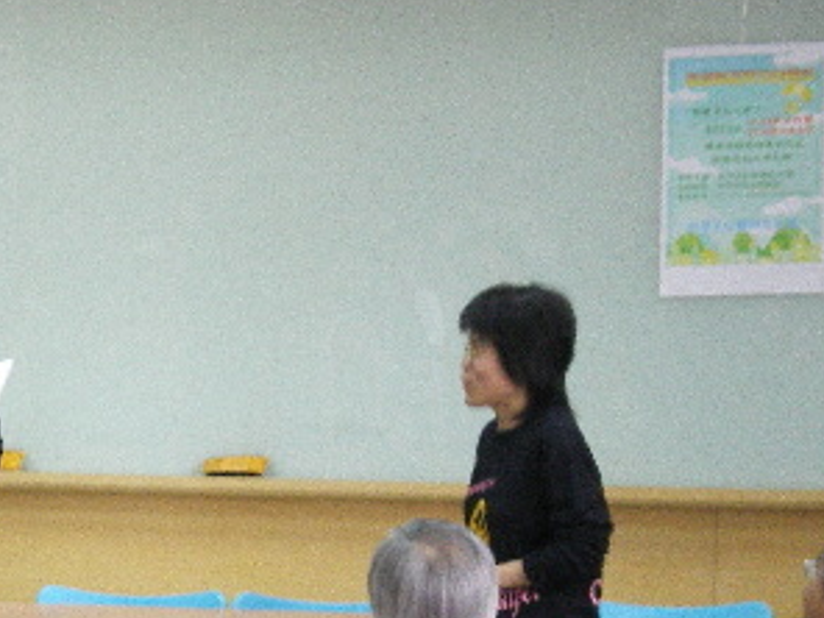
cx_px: -19
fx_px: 4166
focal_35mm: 175
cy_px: 651
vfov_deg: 8.4
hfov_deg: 11.2
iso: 400
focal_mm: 13.3
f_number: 4.9
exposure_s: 1/20
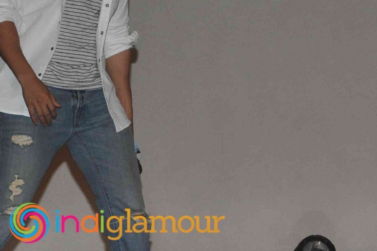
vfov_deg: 7.4
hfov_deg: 11.2
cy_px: 53
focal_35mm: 184
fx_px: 1925
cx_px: 117
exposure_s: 1/200
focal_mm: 42
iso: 1000
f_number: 13
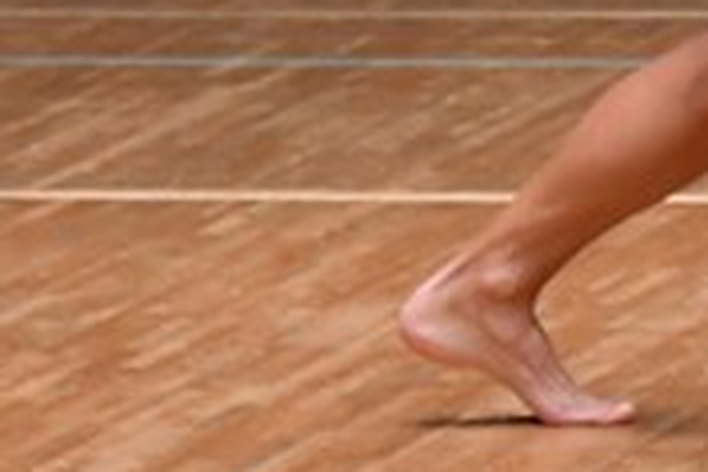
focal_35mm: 1248
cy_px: -364
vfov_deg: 1.1
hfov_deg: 1.7
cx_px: 878
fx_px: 24542
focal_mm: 190
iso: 5000
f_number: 5.6
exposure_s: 1/400
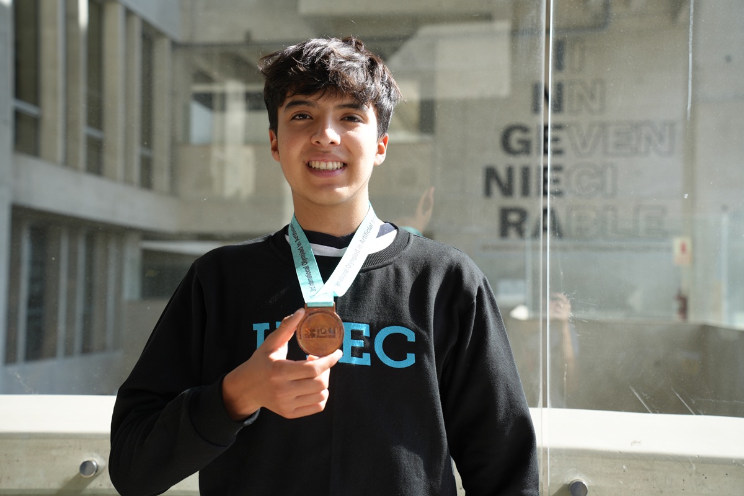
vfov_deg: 28.6
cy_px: 248
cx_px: 372
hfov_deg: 41.9
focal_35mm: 47
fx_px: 971
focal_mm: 47
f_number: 4
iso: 100
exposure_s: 1/200
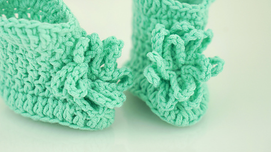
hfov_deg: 15.1
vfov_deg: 8.5
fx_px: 1020
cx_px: 100
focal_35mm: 142
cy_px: 56
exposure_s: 1/125
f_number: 5
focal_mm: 105
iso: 200
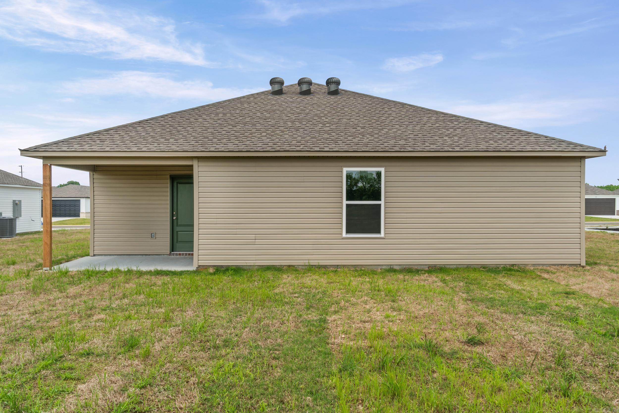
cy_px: 206
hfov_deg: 67.4
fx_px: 464
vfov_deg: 47.9
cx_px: 310
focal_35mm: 27
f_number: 9
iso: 250
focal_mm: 18
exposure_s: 1/80
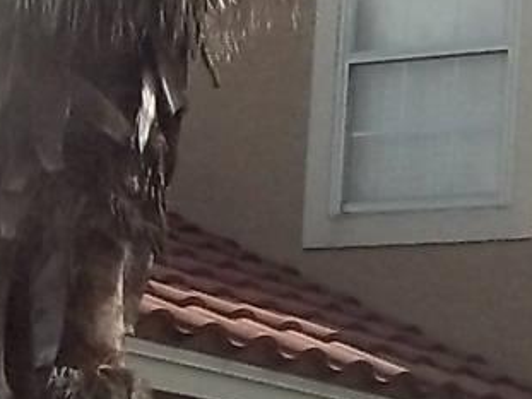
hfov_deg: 9.3
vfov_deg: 7.0
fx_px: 3242
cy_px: 310
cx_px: 576
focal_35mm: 211
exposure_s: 1/500
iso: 200
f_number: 8.8
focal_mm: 5.7
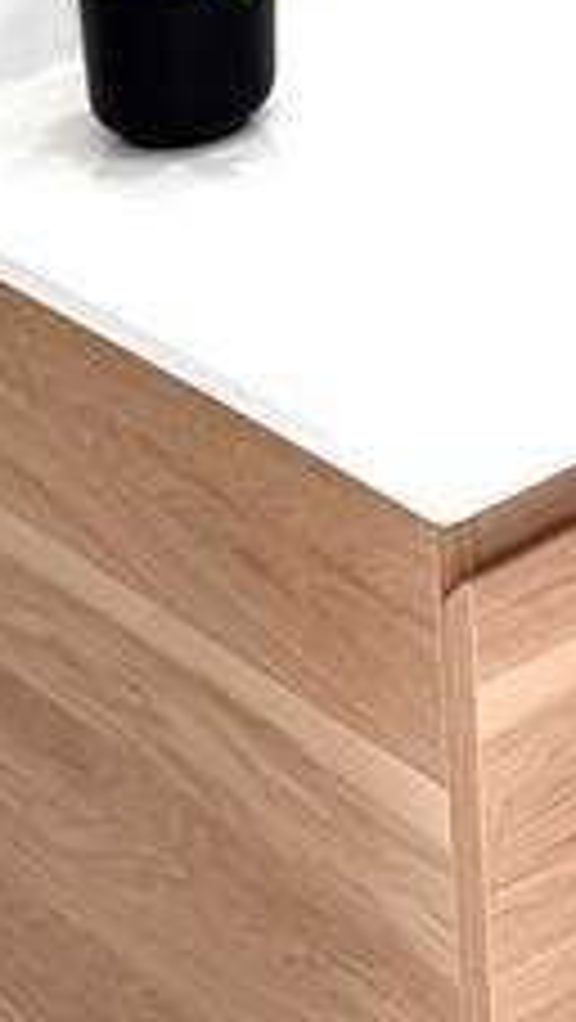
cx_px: 1418
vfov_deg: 15.5
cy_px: -851
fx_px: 3198
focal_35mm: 118
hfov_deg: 9.2
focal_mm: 6.76
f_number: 1.78
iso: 64
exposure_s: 1/120
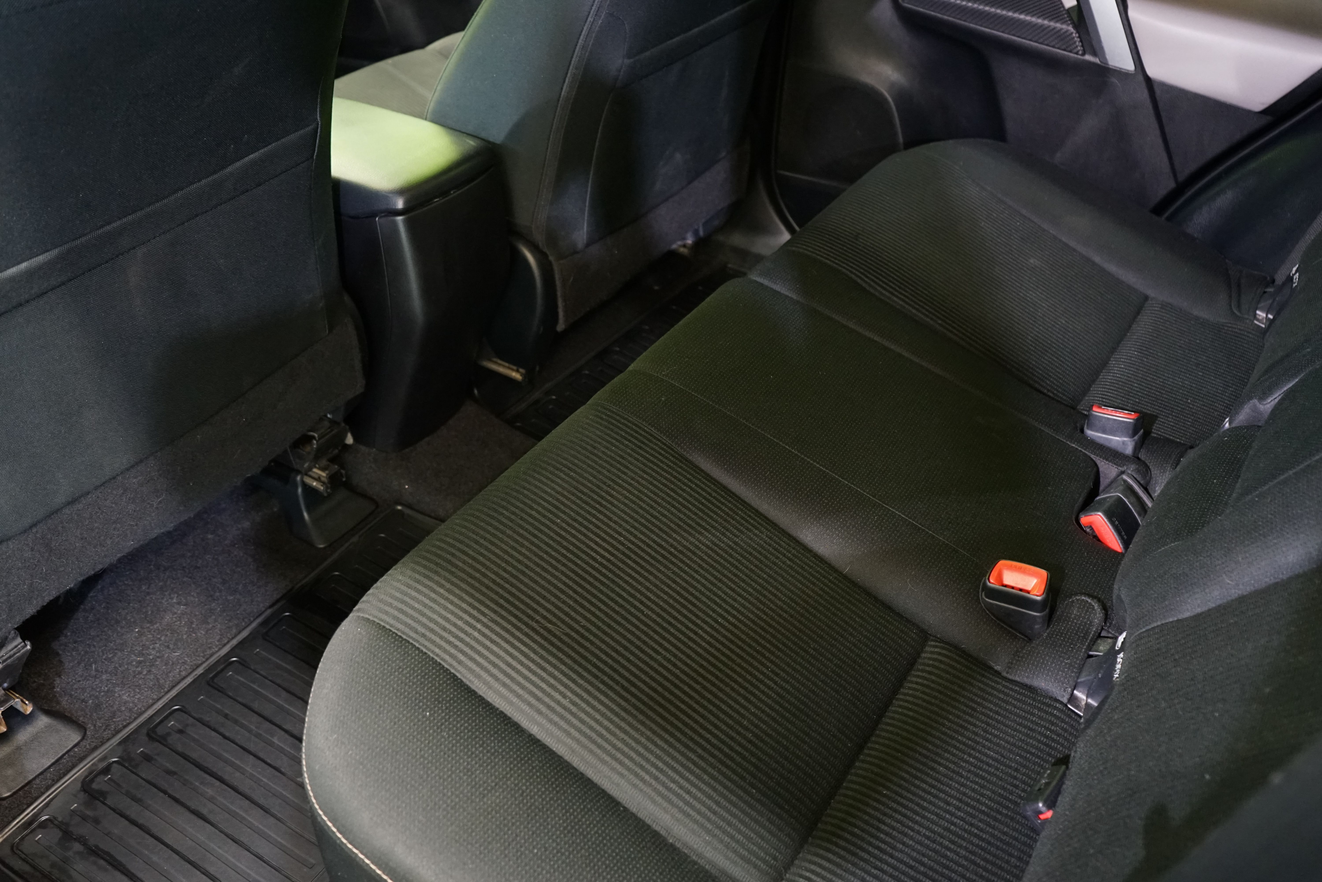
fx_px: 1175
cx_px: 661
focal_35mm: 32
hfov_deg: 58.7
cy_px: 441
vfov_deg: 41.1
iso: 3200
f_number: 5
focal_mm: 32
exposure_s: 1/15
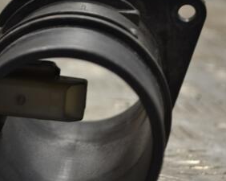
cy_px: 112
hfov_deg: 12.8
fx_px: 1002
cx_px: 58
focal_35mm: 150
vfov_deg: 10.3
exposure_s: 1/30
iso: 200
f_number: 5.6
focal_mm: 50
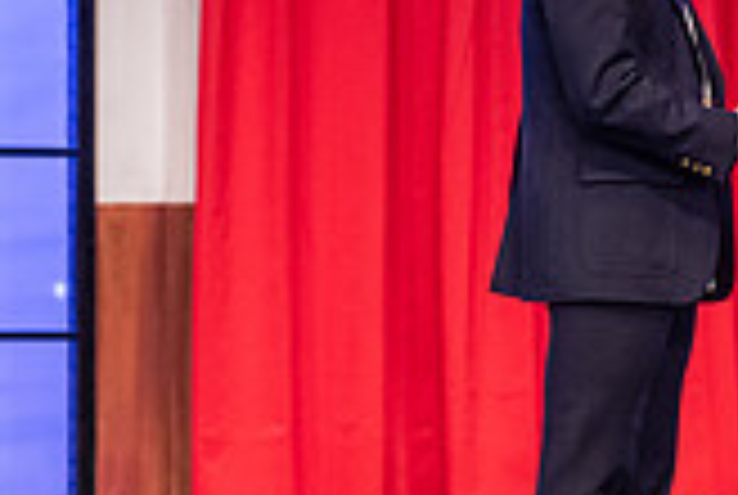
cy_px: 97
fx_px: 5073
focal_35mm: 247
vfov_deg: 5.6
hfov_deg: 8.3
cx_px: 747
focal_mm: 70
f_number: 3.2
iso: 2500
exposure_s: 1/200
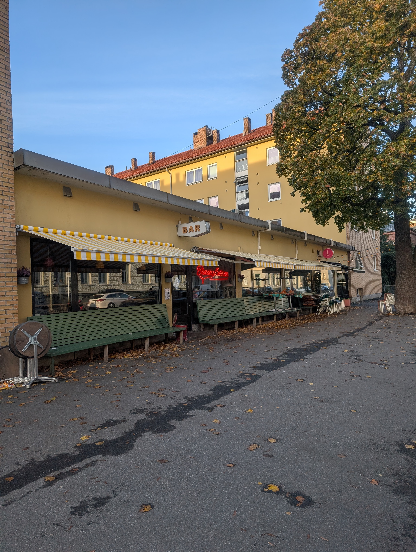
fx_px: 384
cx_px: 208
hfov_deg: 56.9
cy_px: 276
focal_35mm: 24
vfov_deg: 71.5
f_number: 1.68
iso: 20
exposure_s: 1/285
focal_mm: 6.9
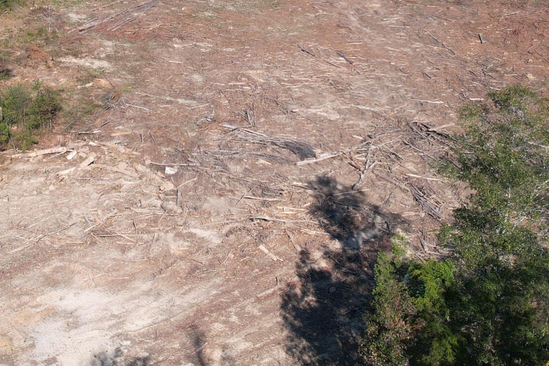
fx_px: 900
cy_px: 37
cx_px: 227
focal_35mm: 59
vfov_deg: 22.4
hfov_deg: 33.9
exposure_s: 1/1600
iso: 100
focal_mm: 8.38
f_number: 2.8
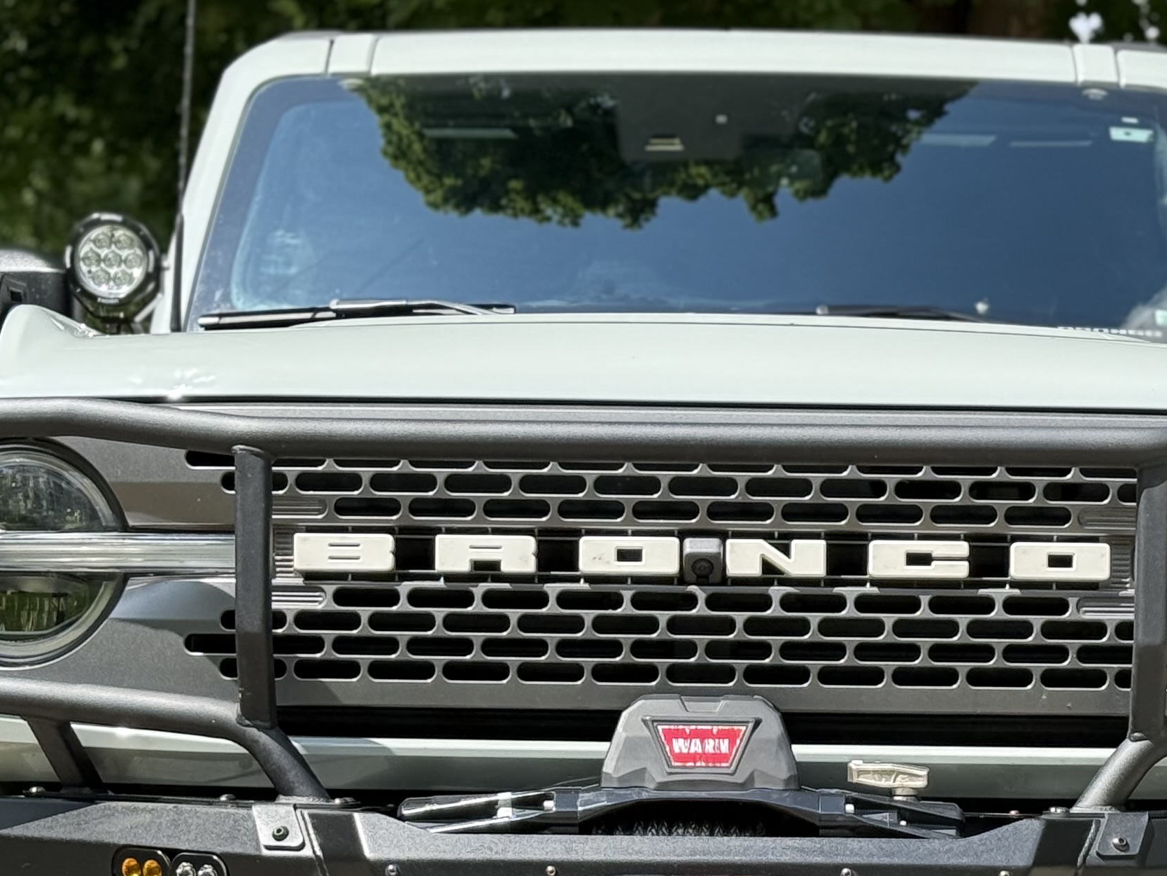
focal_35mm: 116
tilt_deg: +0.2
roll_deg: +0.9
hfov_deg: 16.9
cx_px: 779
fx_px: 3911
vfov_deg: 12.7
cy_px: 779
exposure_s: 1/1838
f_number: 1.78
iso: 100
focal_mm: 6.76
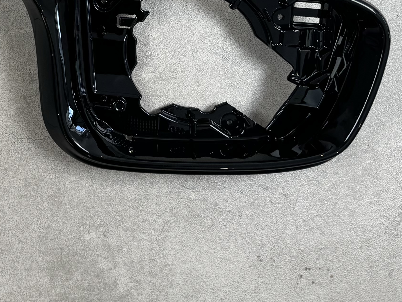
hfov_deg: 22.3
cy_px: -111
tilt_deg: -77.2
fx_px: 941
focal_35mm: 81
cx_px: -81
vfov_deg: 16.9
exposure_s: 1/121
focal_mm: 6.76
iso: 64
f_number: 1.78
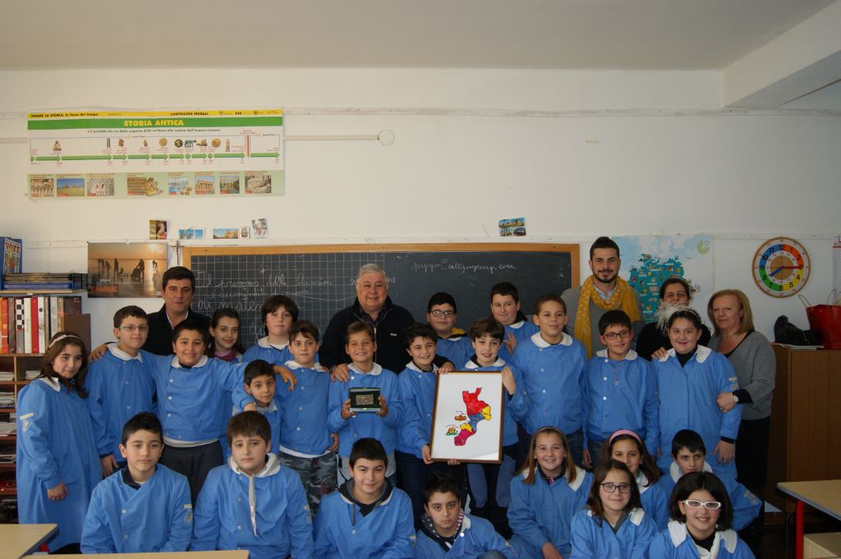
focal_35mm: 30
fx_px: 700
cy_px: 280
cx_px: 420
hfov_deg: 62.0
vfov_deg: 43.5
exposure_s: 1/160
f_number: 4
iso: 400
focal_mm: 20
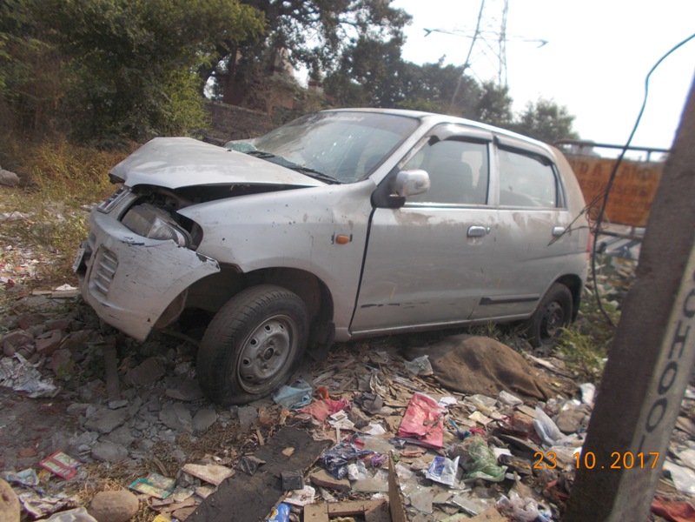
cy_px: 261
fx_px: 522
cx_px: 348
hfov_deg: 67.3
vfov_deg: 53.1
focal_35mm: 26
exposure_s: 1/100
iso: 80
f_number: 8
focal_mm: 4.6
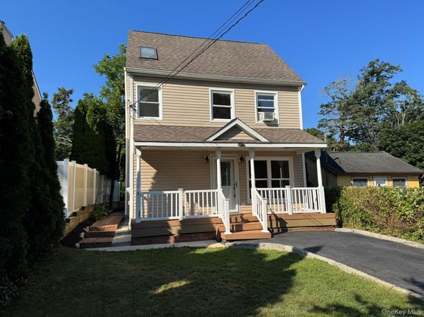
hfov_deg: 71.6
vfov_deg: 56.8
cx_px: 212
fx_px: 294
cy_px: 158
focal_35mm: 24
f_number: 1.78
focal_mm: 6.76
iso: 80
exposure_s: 1/3802
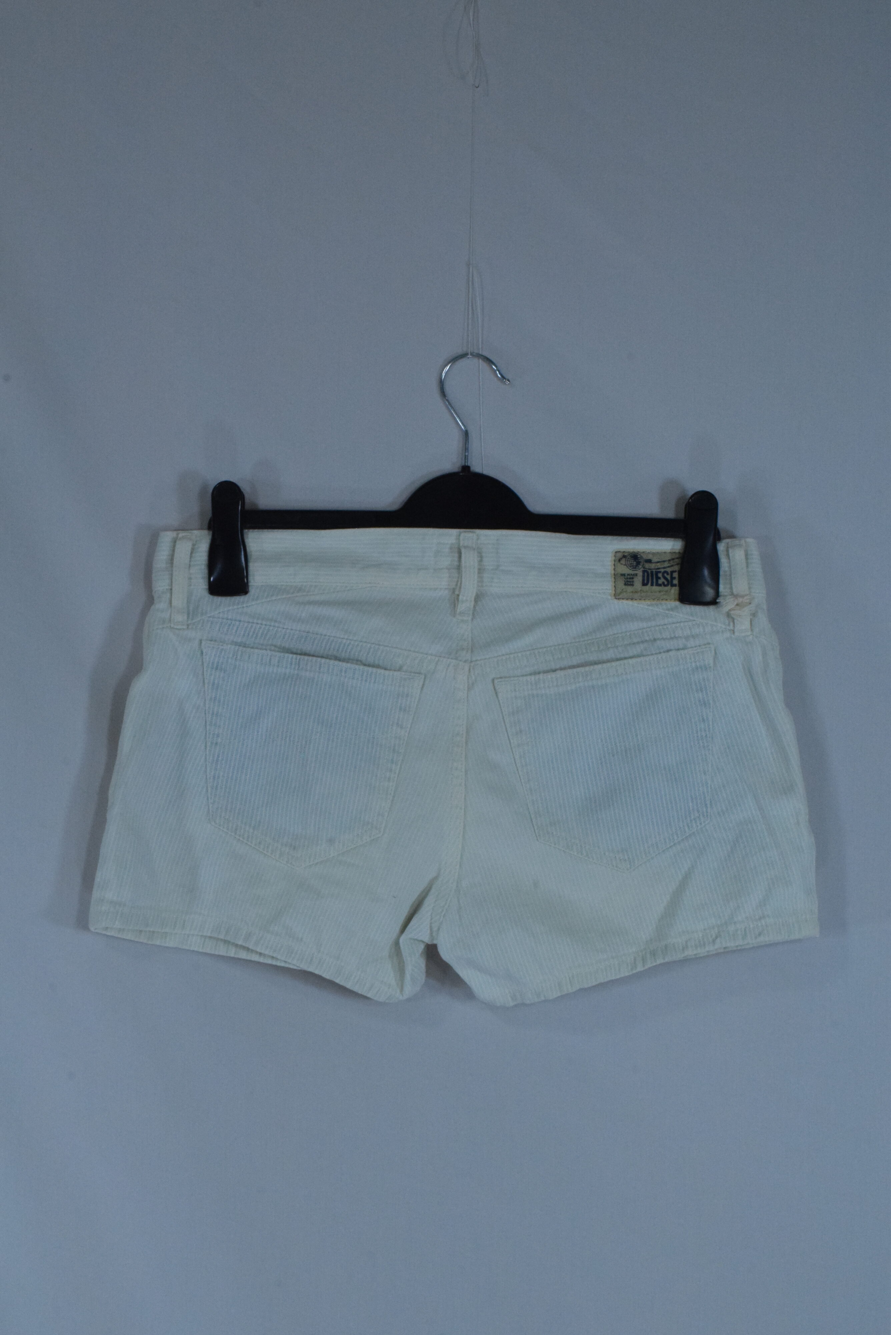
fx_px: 2226
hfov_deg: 22.6
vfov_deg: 33.4
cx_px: 446
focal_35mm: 60
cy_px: 668
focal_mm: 40
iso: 3200
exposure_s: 1/200
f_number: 25
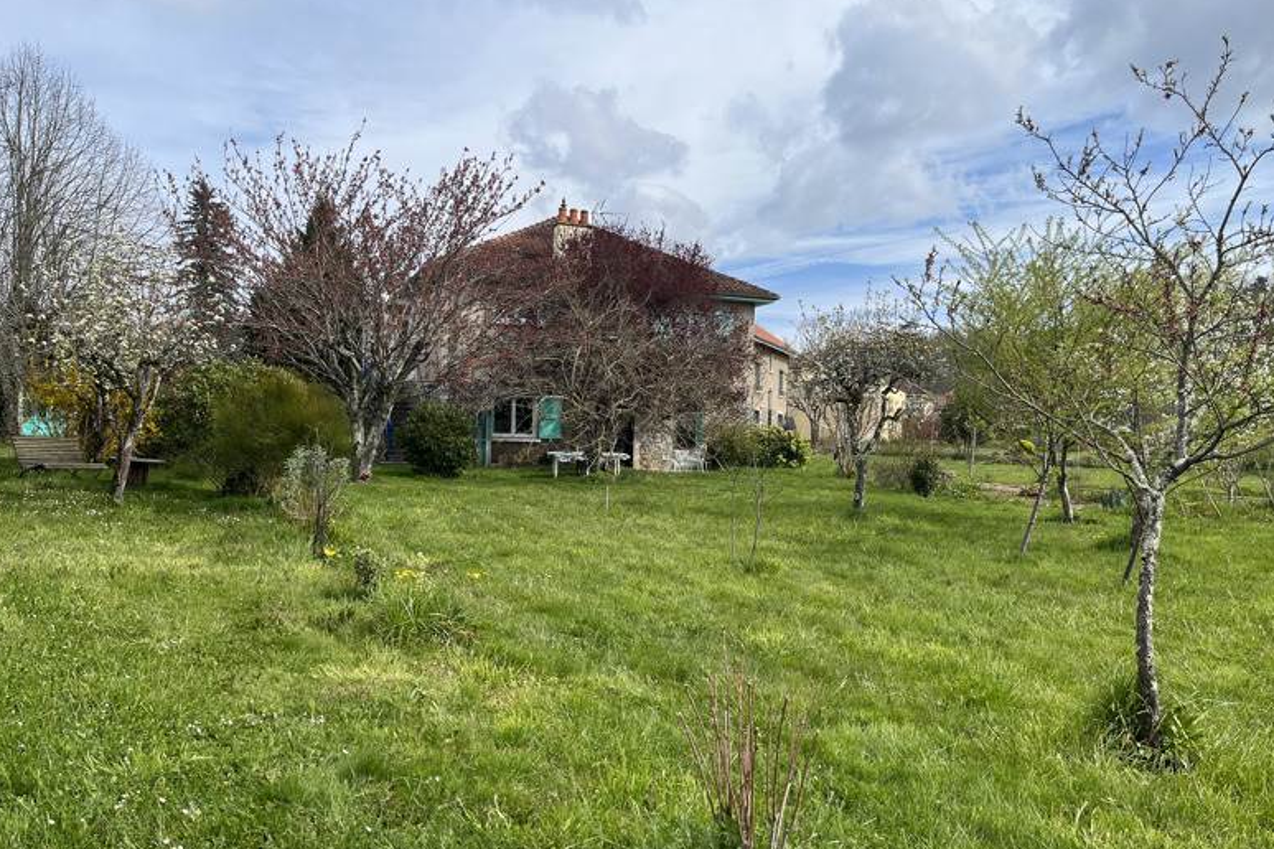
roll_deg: -1.6
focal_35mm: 28
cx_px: 651
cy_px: 457
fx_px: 991
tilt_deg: -1.8
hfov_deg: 65.5
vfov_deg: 46.3
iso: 50
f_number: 1.6
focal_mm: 5.1
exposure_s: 1/3135
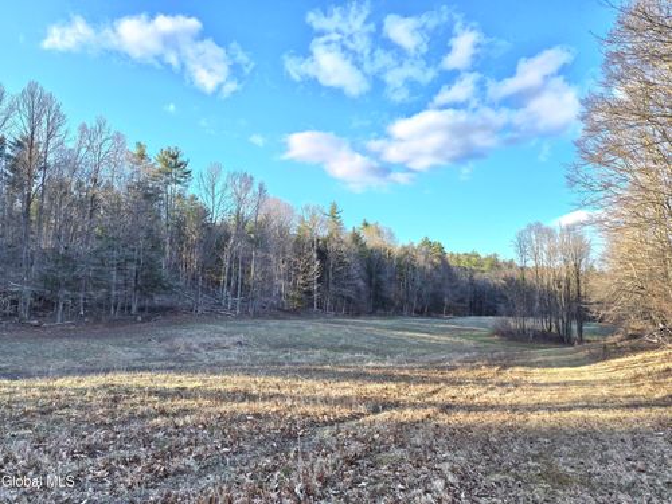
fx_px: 446
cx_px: 336
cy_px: 252
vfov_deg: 58.9
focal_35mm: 23
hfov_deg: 73.9
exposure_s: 1/2500
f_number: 1.8
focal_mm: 5.4
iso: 80
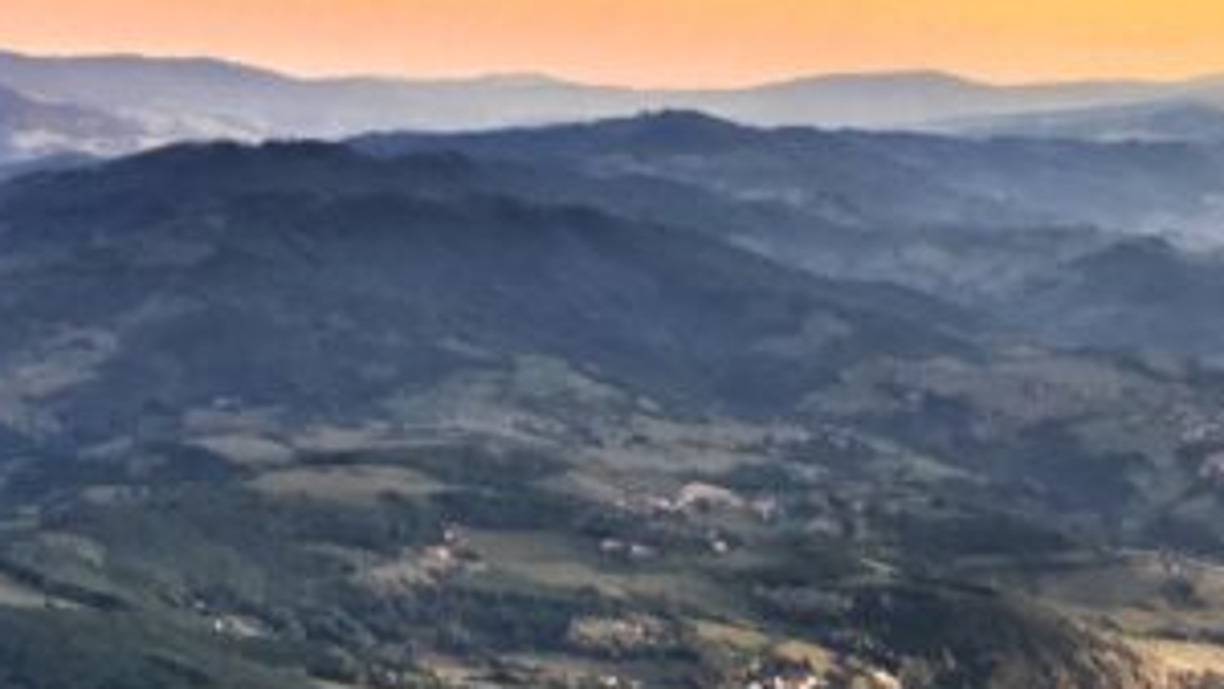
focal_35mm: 108
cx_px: 1122
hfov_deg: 19.4
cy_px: 1264
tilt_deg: -20.0
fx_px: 3506
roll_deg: -1.7
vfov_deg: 10.5
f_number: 2.2
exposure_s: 1/100
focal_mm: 4.15
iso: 40
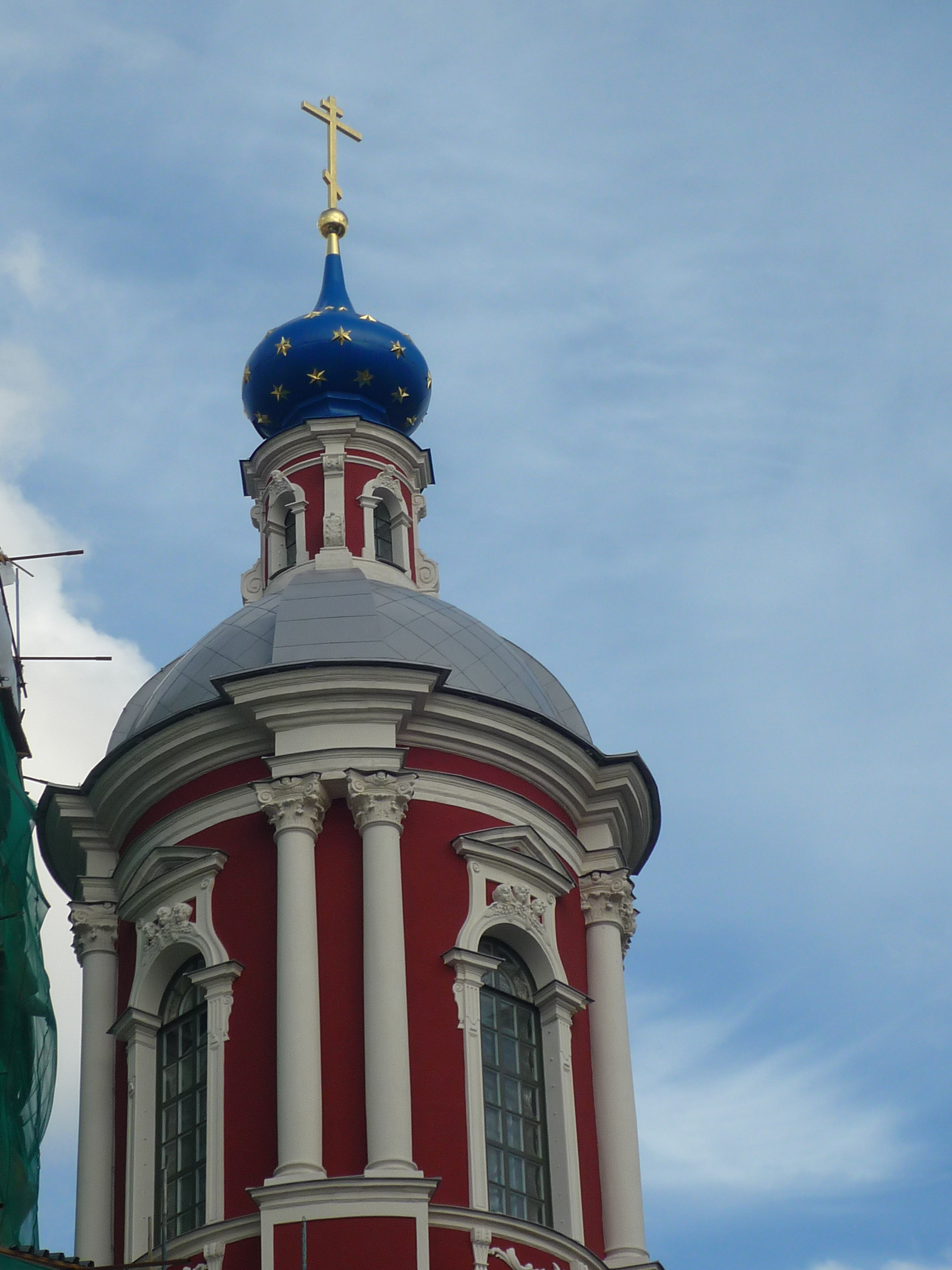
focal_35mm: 95
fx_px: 3484
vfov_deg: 20.7
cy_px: 635
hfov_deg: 15.6
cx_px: 476
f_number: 4.1
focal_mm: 12.3
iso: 100
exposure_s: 1/640
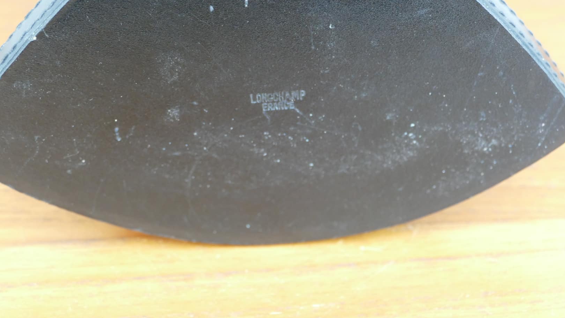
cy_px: 158
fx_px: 1274
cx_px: 283
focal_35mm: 85
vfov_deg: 14.2
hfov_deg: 25.0
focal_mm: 29.59
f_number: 3.7
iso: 1600
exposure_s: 1/60
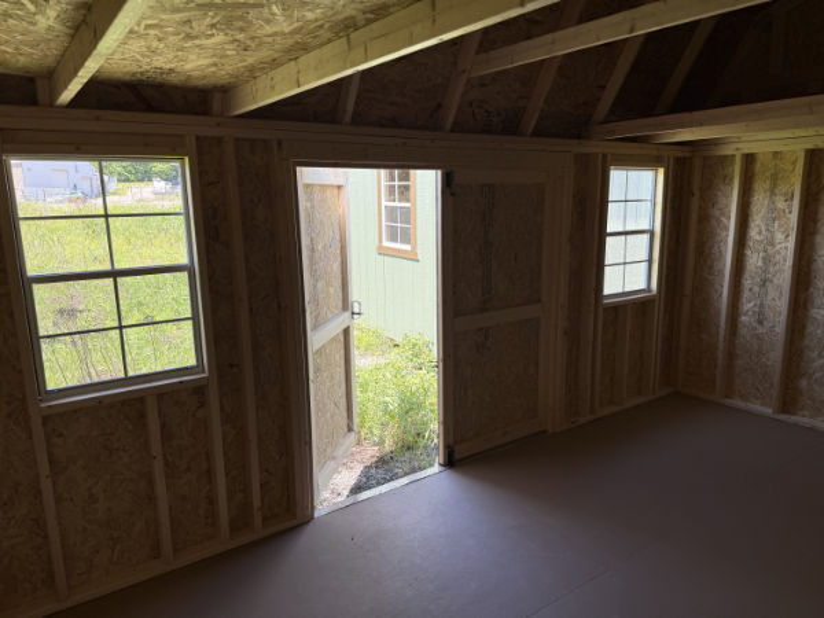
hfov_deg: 71.6
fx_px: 571
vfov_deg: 56.8
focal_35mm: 24
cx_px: 412
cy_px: 309
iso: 100
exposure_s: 1/414
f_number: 1.8
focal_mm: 6.8
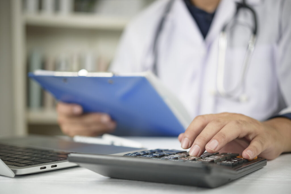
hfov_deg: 33.4
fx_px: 485
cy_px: 97
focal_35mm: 60
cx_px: 146
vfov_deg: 22.7
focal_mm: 60
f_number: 3
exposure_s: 1/160
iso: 160
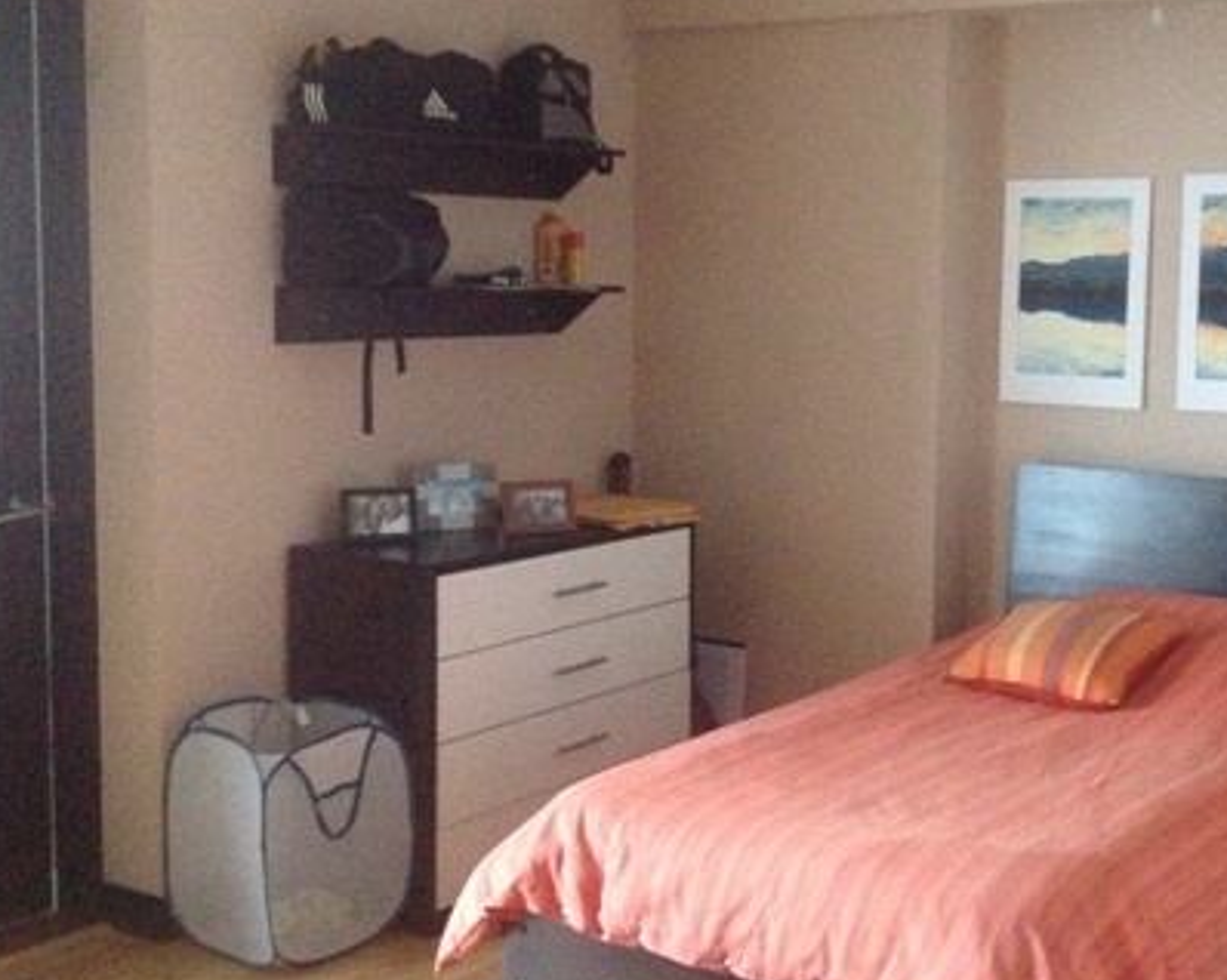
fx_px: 1996
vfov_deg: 27.6
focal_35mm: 55
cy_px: 428
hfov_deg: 33.9
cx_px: 798
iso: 800
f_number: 2.4
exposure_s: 1/15
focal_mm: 4.28
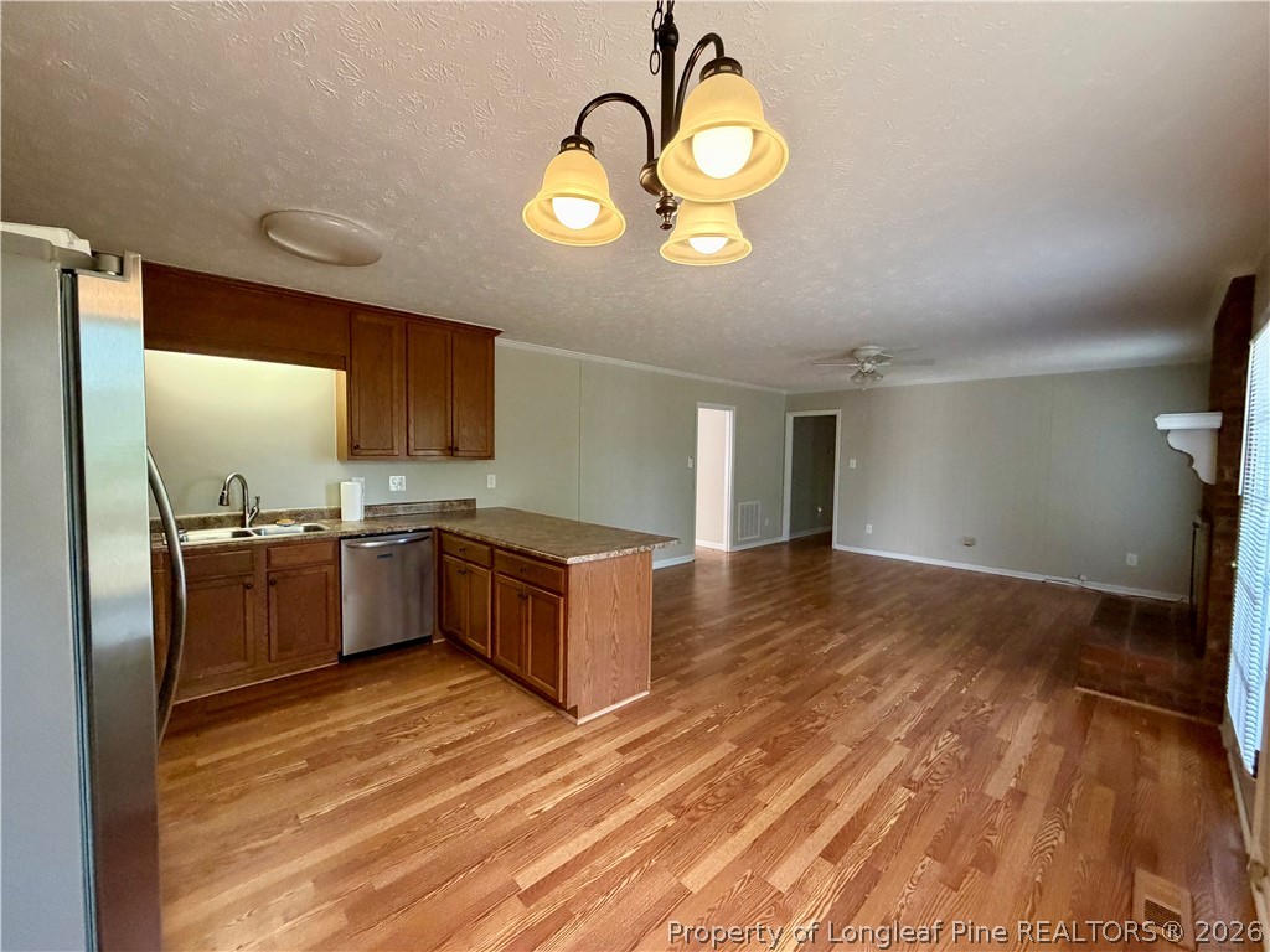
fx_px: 514
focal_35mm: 14
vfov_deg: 85.7
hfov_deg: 102.1
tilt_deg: -2.3
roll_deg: -0.8
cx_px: 635
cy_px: 476
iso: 400
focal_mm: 2.22
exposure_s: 1/60
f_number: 2.2
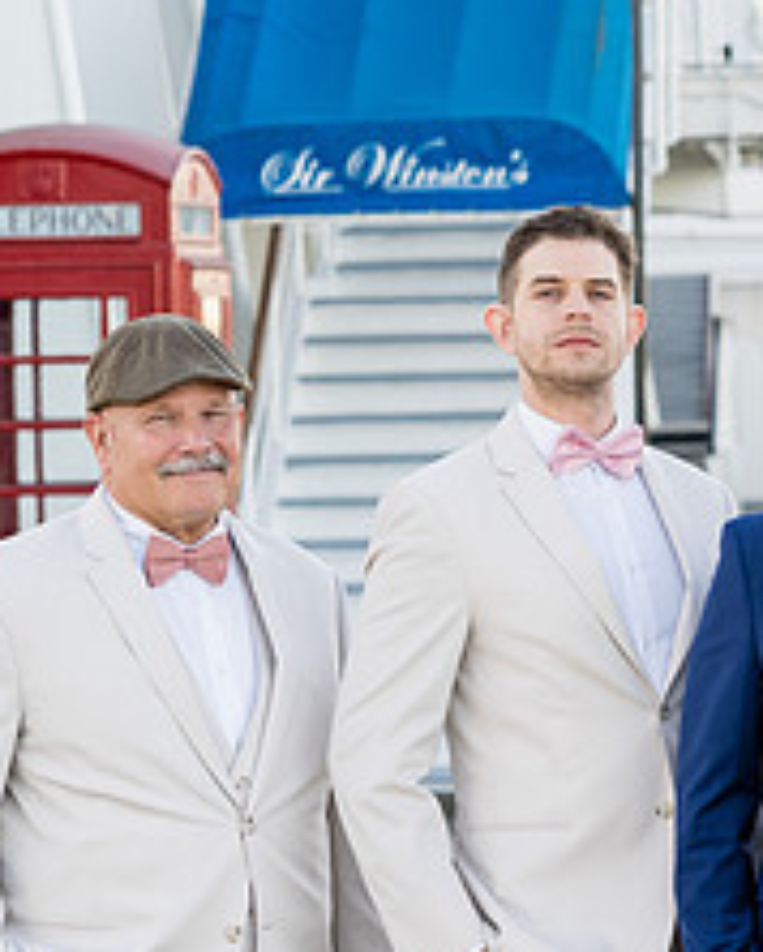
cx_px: 986
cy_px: 675
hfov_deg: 7.4
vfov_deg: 9.3
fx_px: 5863
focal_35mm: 208
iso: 320
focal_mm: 85
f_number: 5
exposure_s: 1/250
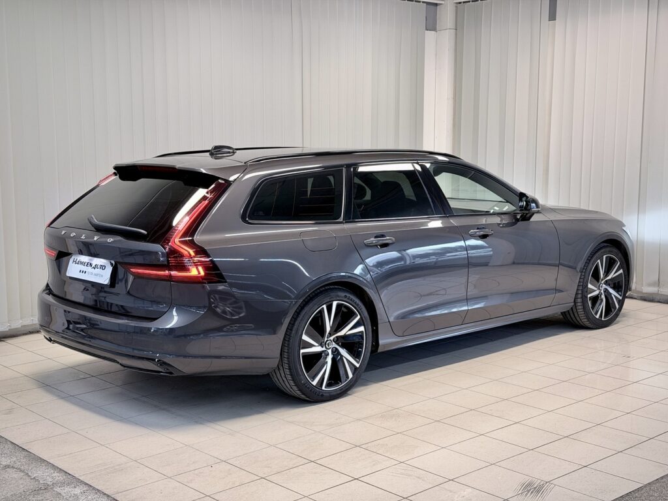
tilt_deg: -7.3
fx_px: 926
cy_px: 250
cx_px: 334
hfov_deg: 39.7
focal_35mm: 48
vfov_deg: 30.3
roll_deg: +0.5
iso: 100
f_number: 1.78
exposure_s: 1/77
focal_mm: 6.76
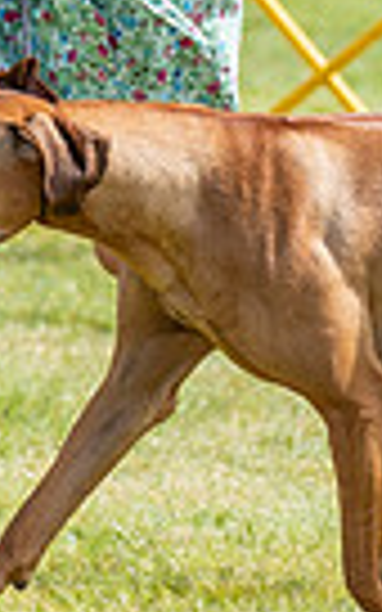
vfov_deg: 2.5
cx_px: 224
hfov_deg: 1.5
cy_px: -41
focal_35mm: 855
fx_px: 14242
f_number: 3.5
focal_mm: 135
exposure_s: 1/1000
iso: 125
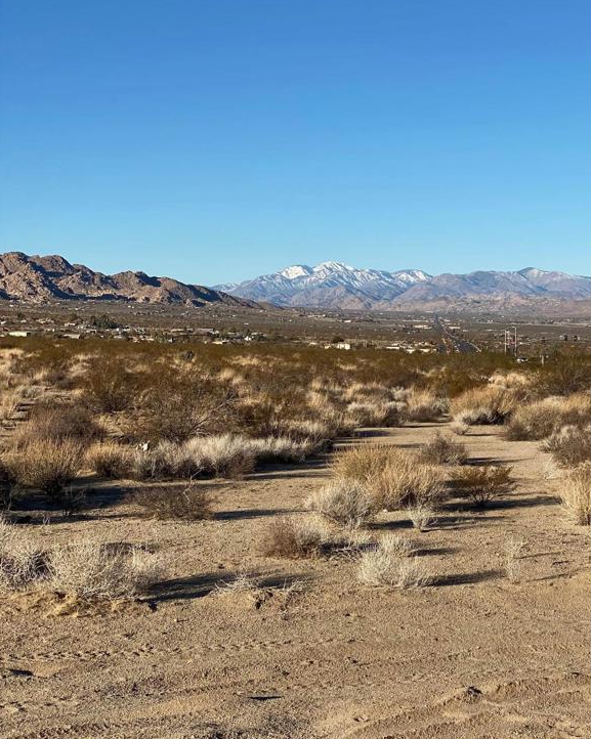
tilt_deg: +1.2
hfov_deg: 21.2
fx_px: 1575
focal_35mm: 72
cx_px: 389
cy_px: 307
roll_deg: -1.0
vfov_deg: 26.4
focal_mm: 6
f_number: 2
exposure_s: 1/1712
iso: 20
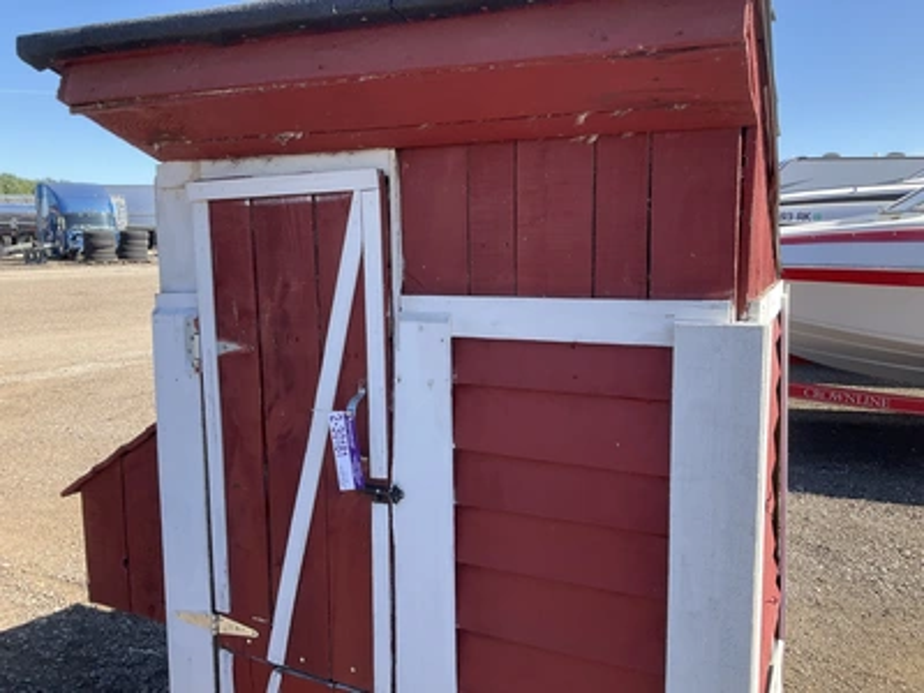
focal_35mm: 29
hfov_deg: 61.7
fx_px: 774
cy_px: 346
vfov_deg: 48.2
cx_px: 462
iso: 25
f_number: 1.8
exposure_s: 1/534
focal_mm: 3
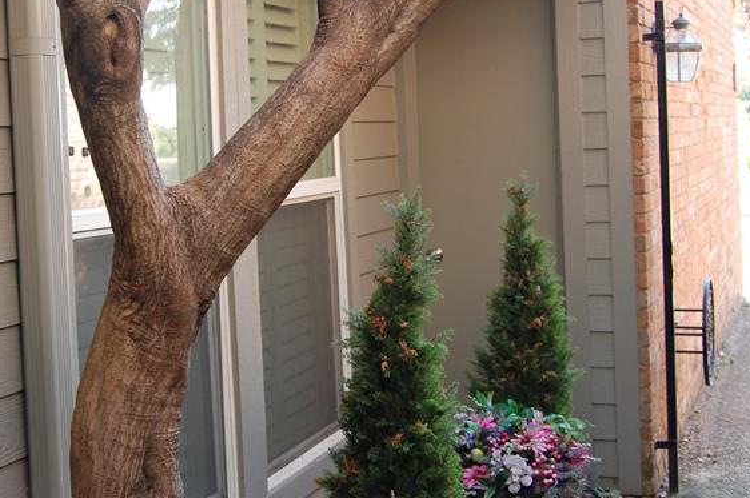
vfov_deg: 21.4
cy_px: 162
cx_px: 295
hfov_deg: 31.9
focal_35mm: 63
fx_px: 1309
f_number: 5
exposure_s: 1/100
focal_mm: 23
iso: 400
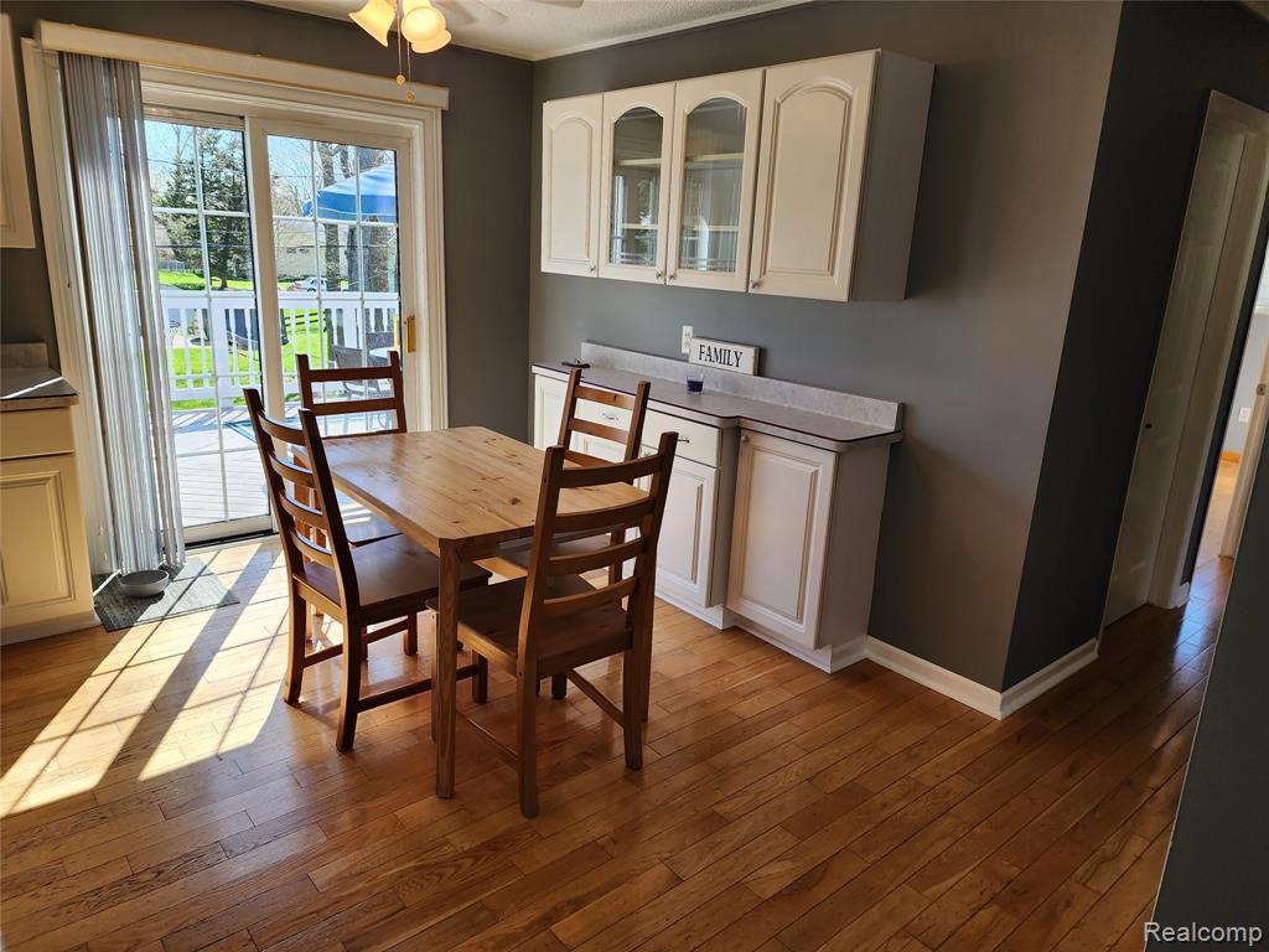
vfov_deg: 58.9
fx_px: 843
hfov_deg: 73.9
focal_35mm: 23
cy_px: 476
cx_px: 634
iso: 50
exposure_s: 1/180
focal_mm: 6.4
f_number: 1.8
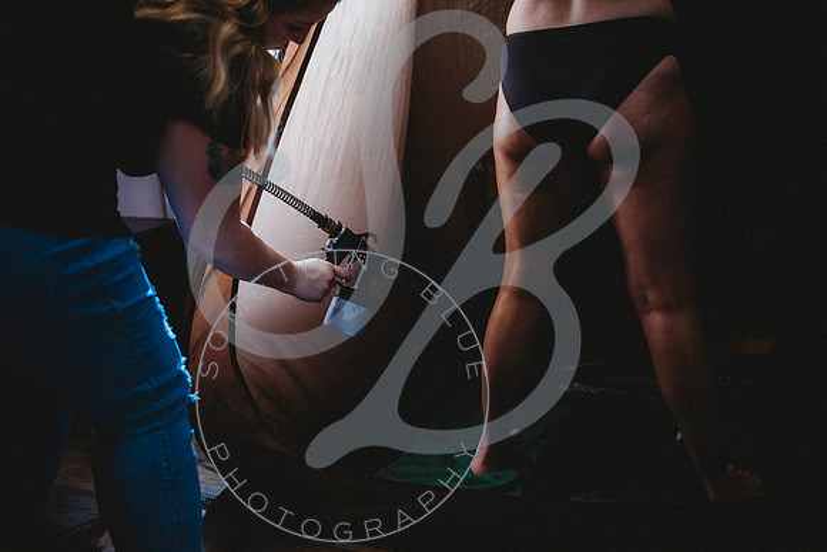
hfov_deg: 56.7
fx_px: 766
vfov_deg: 39.6
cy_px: 276
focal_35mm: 33
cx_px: 404
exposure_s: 1/125
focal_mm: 32
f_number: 2.8
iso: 100
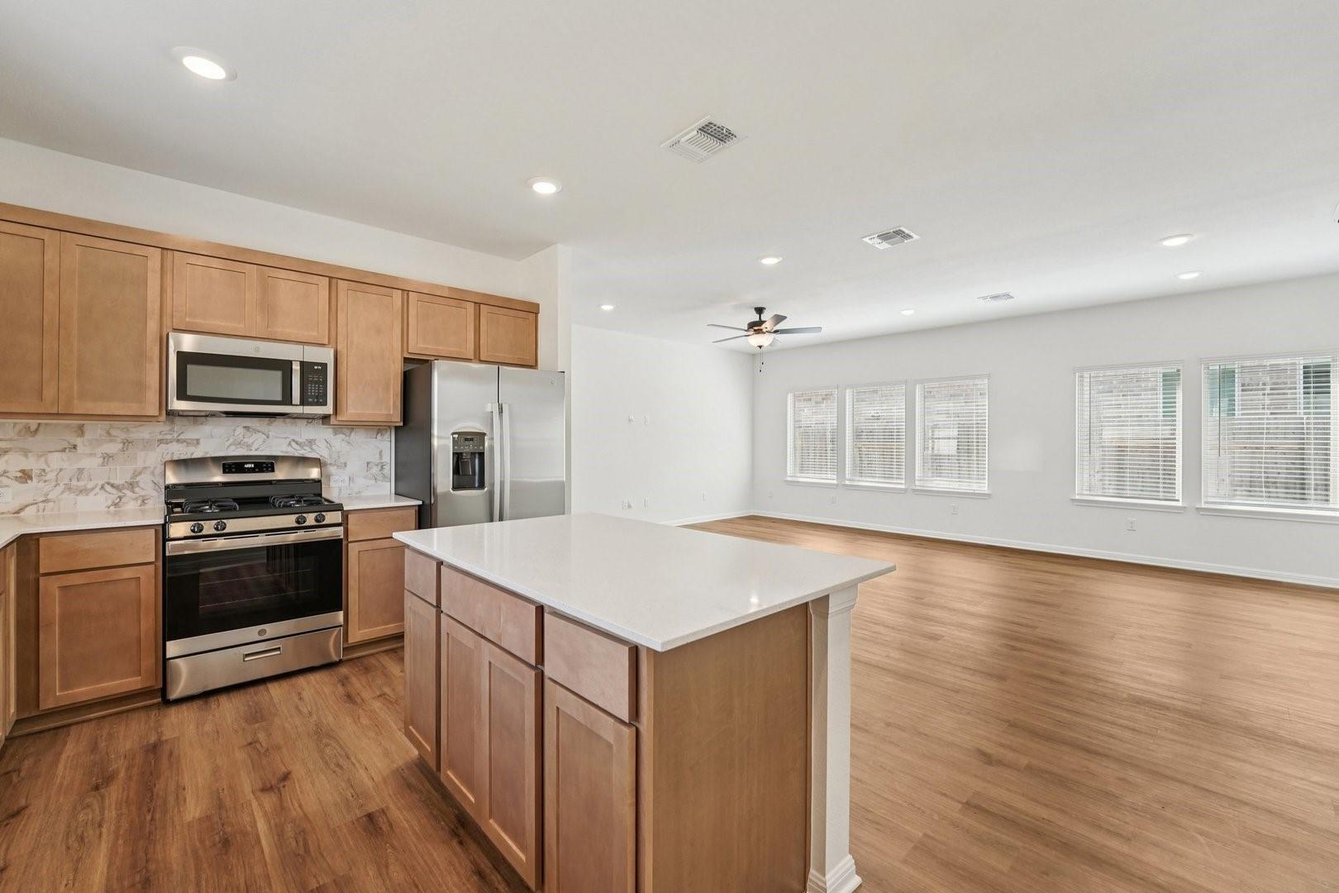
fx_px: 521
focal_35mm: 14
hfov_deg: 104.3
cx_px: 670
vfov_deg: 81.2
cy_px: 446
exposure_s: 1/100
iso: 800
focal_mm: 14
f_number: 8
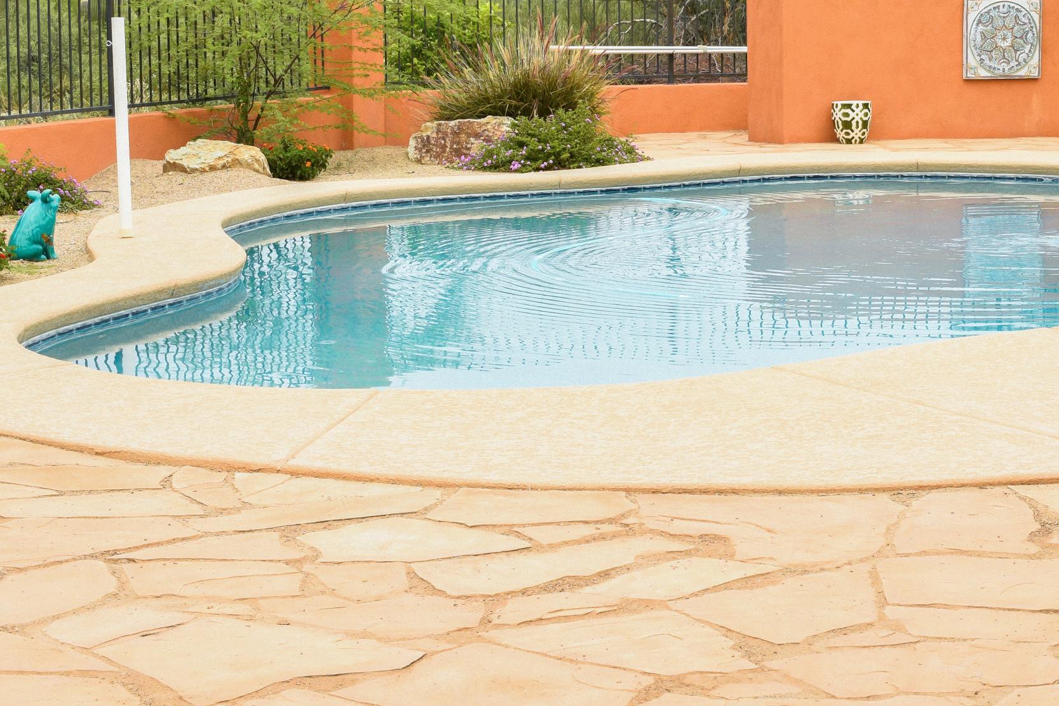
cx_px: 750
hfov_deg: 22.5
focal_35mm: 90
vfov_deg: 15.0
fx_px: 2647
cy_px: 79
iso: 500
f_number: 13
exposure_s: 1/200
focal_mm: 50
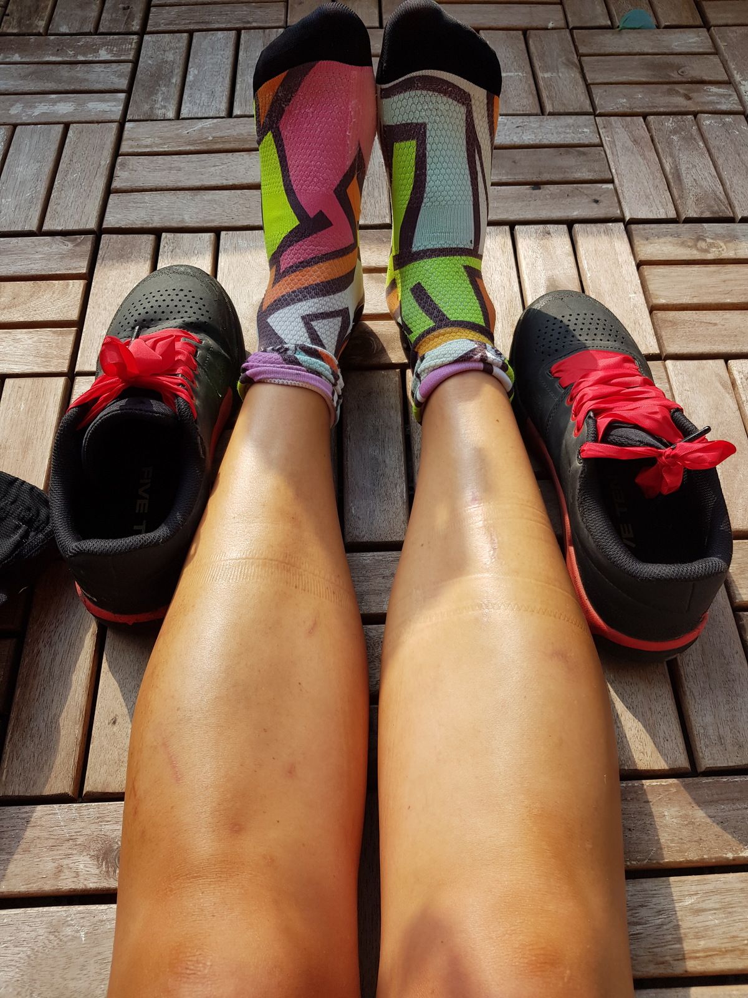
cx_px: 374
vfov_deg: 67.3
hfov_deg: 53.1
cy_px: 499
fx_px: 749
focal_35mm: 26
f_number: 1.7
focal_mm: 4.2
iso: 40
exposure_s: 1/600
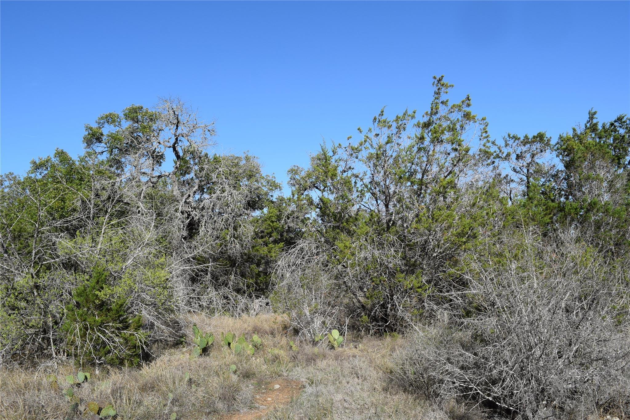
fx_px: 472
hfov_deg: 67.4
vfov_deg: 47.9
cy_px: 210
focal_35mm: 27
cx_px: 315
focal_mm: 18
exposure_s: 1/400
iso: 200
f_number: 10
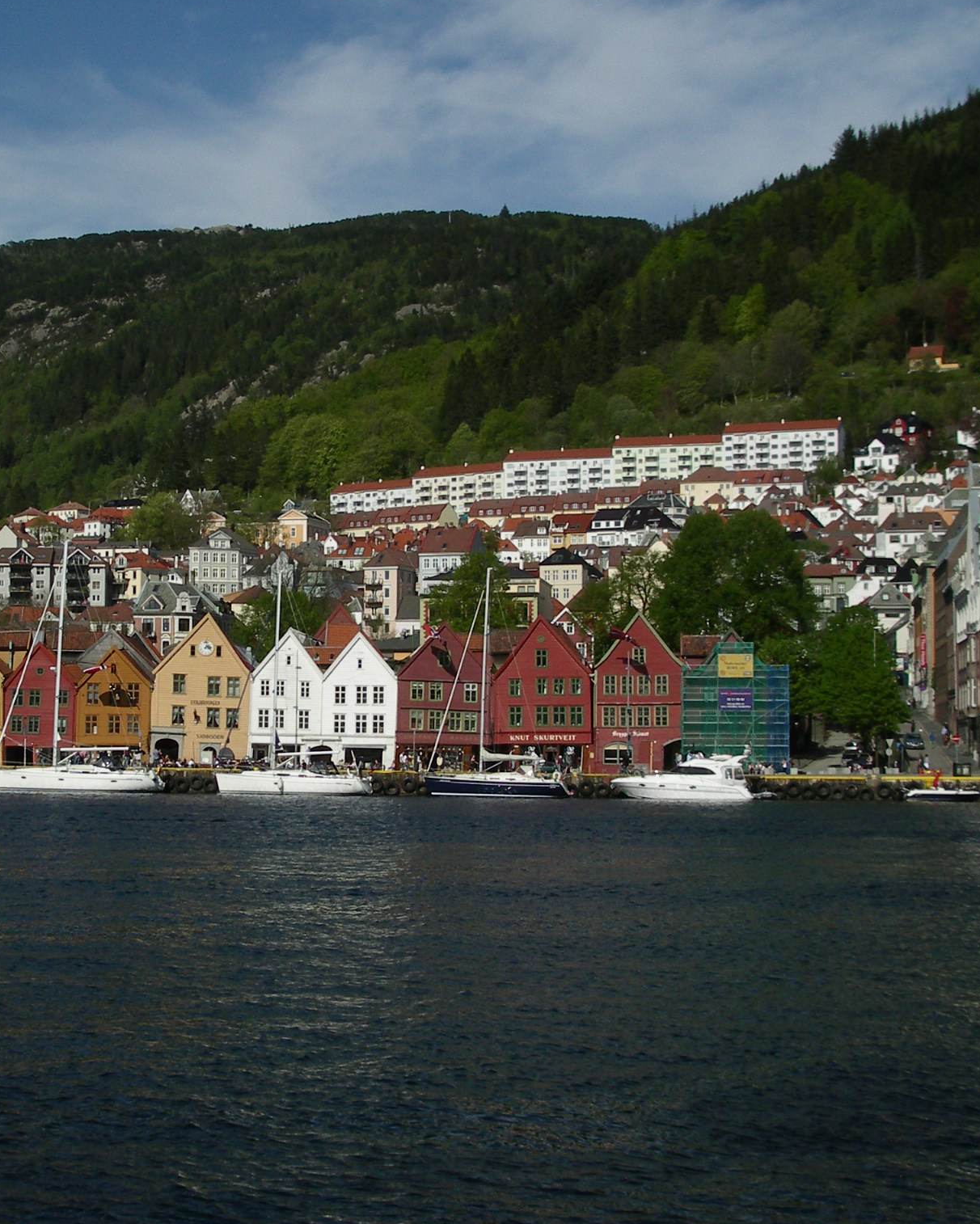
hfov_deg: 22.9
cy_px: 610
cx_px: 227
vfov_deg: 28.7
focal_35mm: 66
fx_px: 2392
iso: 80
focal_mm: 8.2
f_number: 5
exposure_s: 1/640
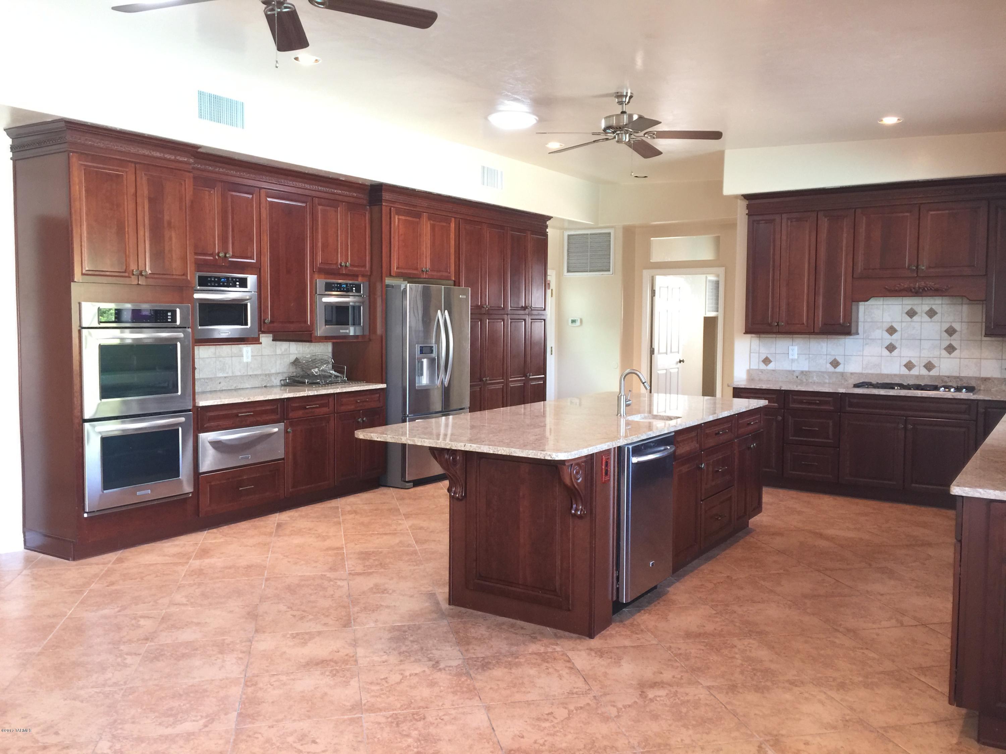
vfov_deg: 48.2
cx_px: 503
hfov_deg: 61.7
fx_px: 843
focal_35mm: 29
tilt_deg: -3.3
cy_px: 377
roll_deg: -0.6
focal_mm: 4.15
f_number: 2.2
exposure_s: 1/15
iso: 64
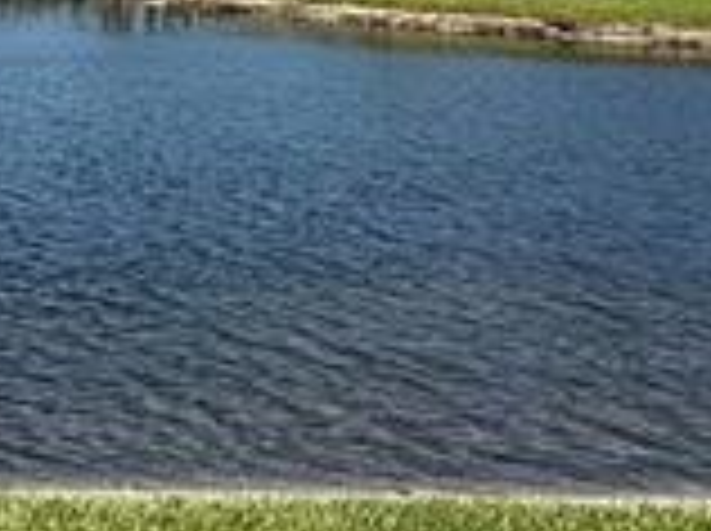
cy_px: -220
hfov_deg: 21.5
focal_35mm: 91
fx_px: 1866
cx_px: 288
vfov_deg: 15.2
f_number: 2.2
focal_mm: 2.22
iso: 50
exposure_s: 1/2320
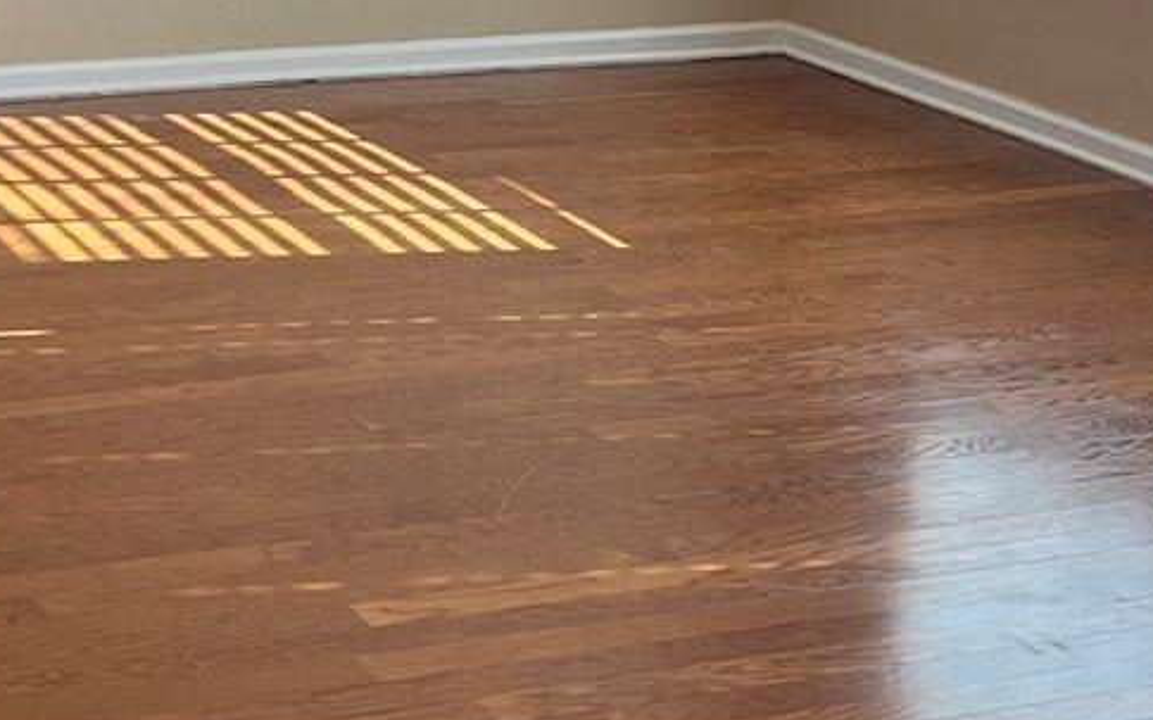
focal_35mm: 91
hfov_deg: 22.7
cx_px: 426
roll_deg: -1.5
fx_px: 2859
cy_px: -152
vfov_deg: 13.9
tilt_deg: -5.9
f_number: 1.6
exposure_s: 1/164
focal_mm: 5.1
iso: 64
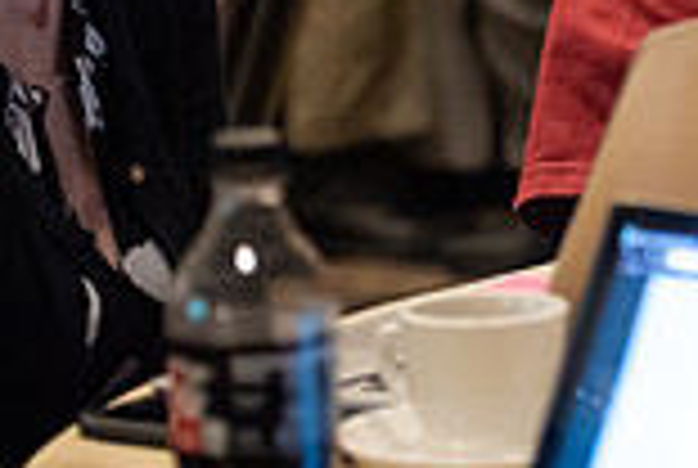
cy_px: -340
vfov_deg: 4.6
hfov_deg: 6.8
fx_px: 5808
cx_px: 910
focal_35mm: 299
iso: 5000
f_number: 3.5
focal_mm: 80
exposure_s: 1/200
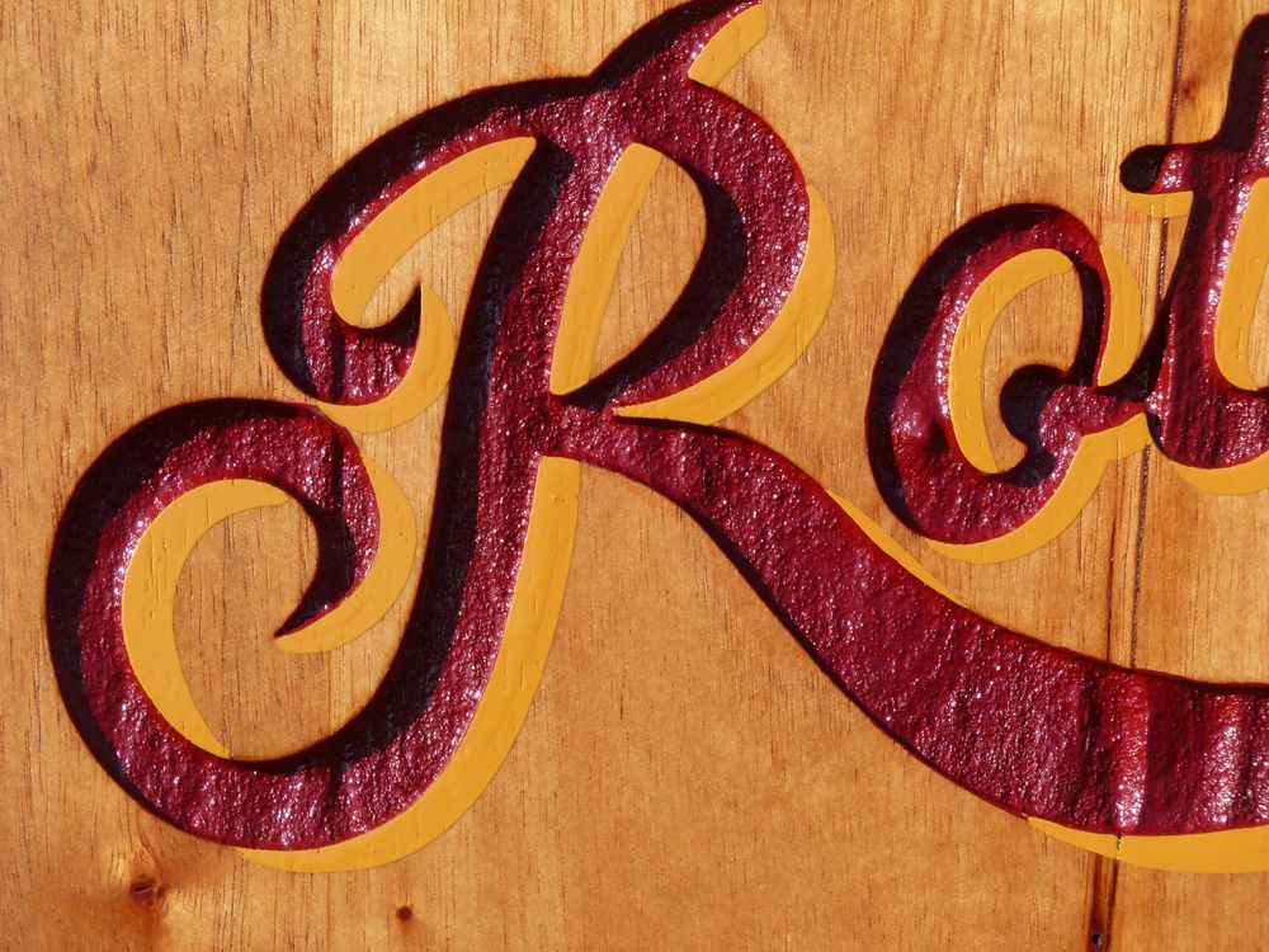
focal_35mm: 172
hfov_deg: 11.5
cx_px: 634
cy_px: 476
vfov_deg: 8.6
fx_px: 6305
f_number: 5.4
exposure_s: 1/250
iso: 80
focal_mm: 30.7
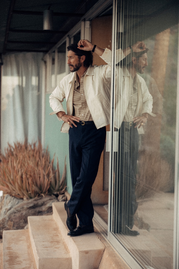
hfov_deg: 14.4
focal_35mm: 95
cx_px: 90
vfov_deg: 21.5
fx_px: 708
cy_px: 134
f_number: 3.5
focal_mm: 95
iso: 400
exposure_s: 1/500
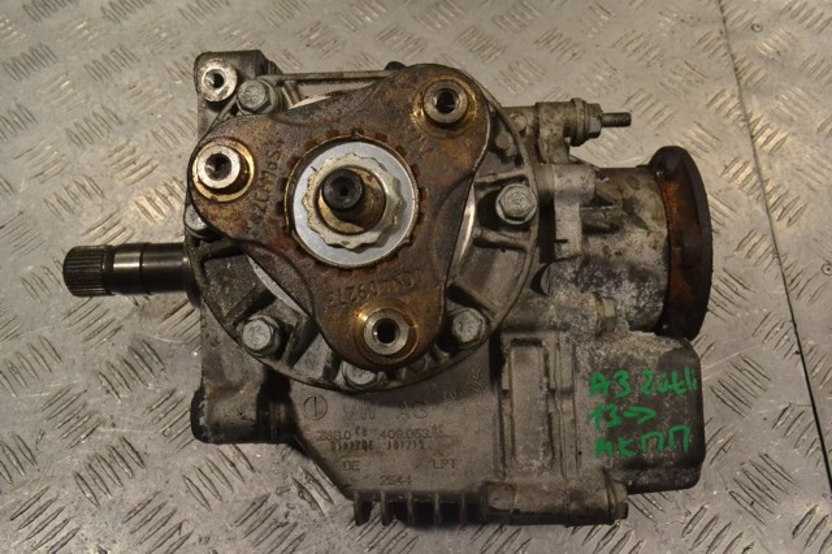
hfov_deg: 62.0
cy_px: 277
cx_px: 416
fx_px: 693
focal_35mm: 30
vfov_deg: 43.6
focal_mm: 20
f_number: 11
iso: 3200
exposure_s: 1/500
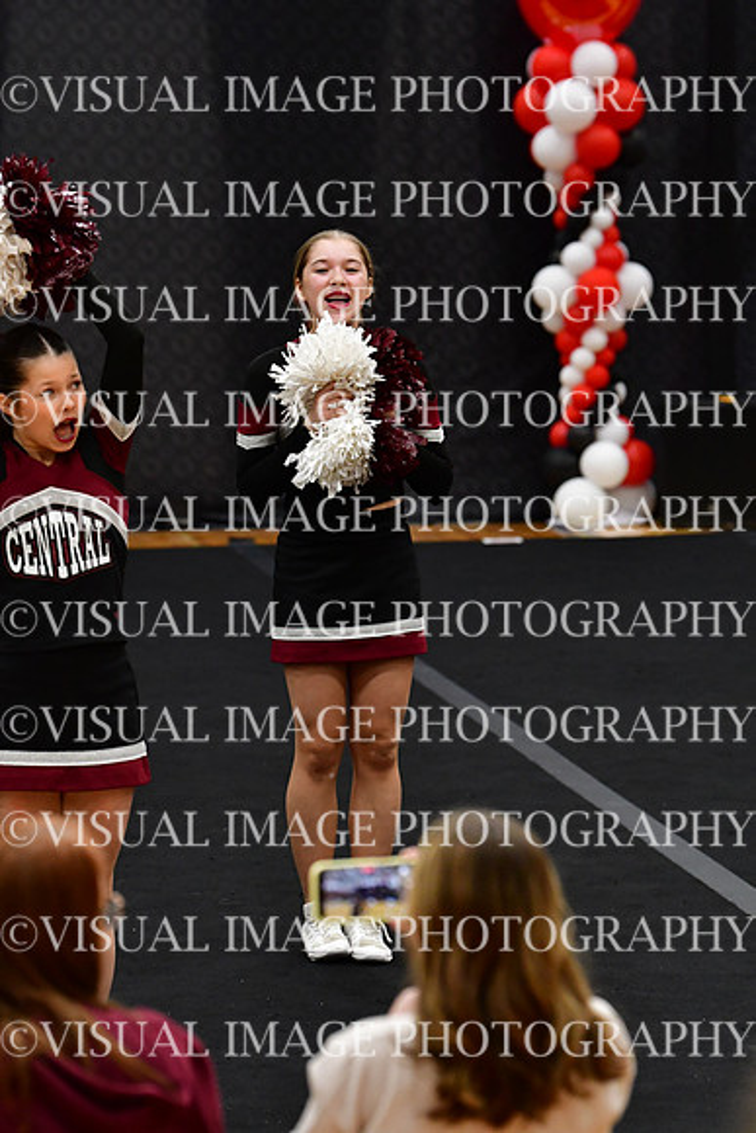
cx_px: 378
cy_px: 566
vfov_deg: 9.8
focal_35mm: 210
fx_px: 6611
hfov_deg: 6.5
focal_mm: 140
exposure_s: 1/500
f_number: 4
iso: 4000
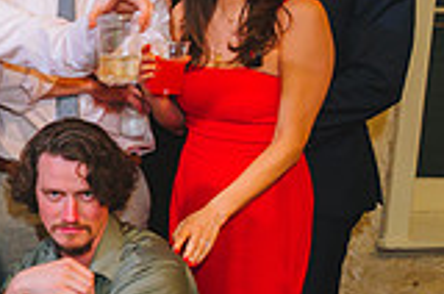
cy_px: 169
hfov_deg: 19.8
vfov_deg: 15.6
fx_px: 1071
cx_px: -253
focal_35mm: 87
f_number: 2.8
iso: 2000
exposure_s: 1/80
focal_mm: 24
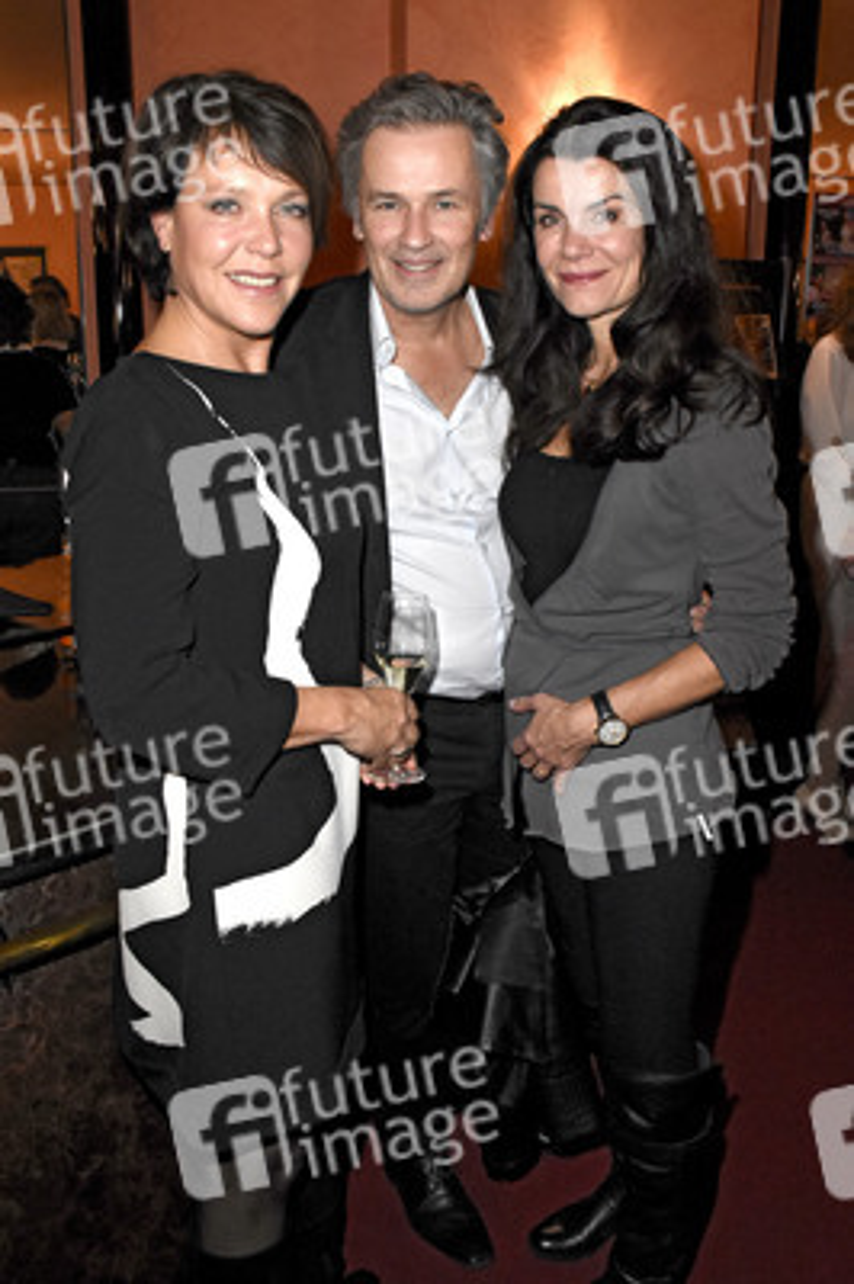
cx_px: 427
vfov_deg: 62.0
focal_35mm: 30
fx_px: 1069
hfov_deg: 43.5
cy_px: 642
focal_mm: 20
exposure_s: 1/60
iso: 3200
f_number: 6.3
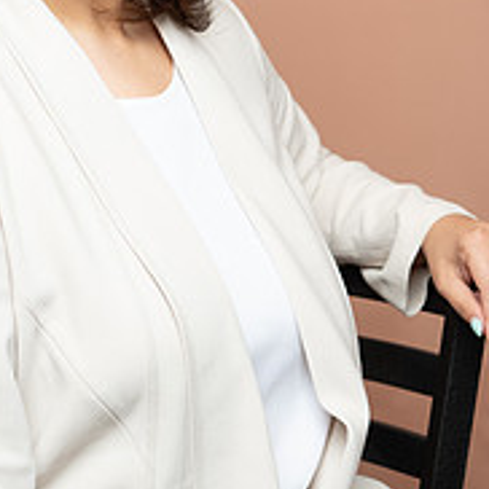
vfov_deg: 12.1
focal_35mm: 143
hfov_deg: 12.2
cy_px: 62
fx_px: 2285
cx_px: 169
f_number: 4
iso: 320
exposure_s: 1/160
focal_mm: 68
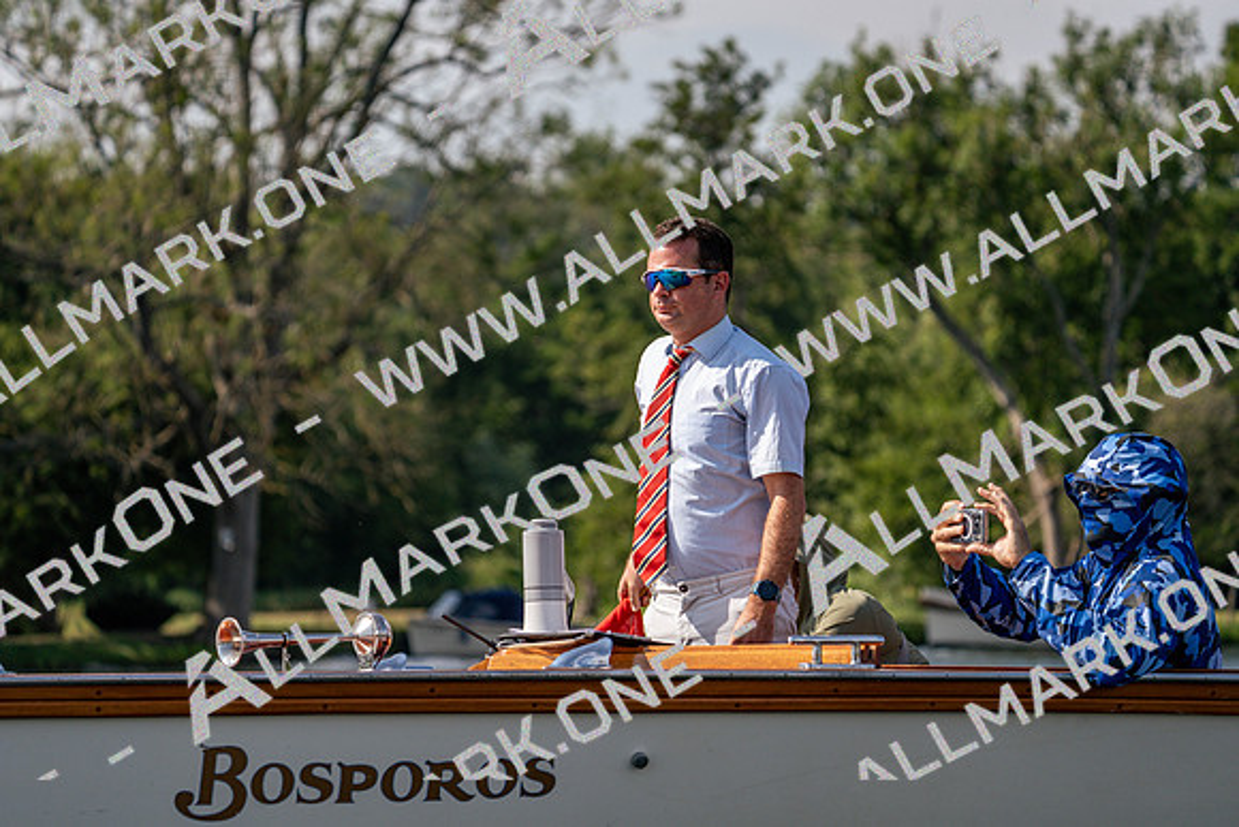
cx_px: 620
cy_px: 414
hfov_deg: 10.3
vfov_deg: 6.9
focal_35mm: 200
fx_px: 6885
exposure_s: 1/1600
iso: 200
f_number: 5.6
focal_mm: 200
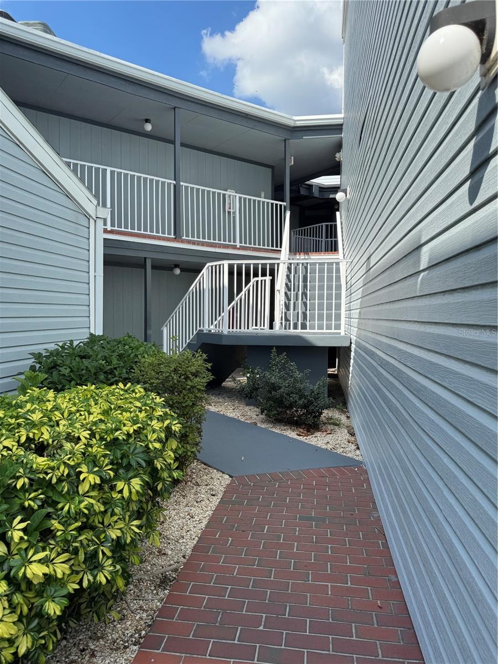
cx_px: 249
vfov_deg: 71.6
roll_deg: +0.1
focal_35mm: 24
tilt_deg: +1.9
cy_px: 332
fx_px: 460
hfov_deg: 56.8
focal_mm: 6.76
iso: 80
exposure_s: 1/2604
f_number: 1.78
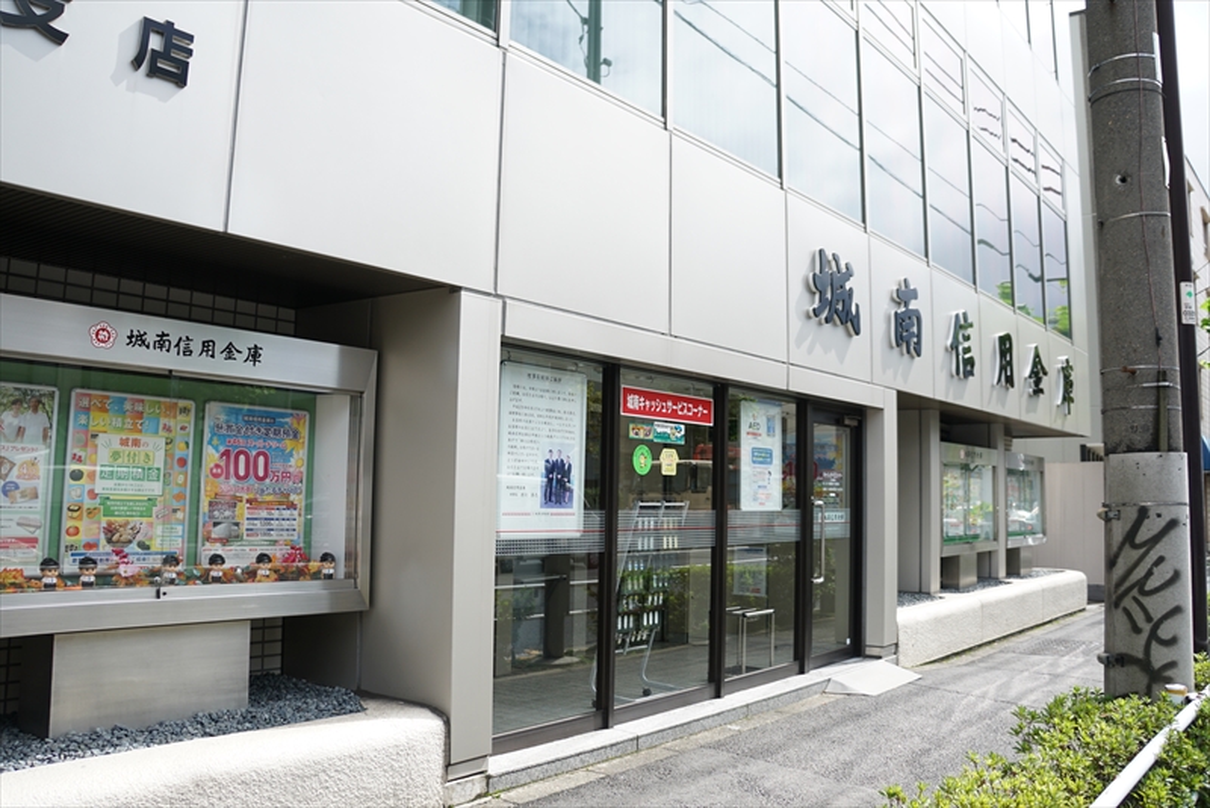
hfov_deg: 67.4
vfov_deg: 48.0
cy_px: 404
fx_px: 908
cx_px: 605
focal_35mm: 27
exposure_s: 1/640
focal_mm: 18
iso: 100
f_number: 3.5
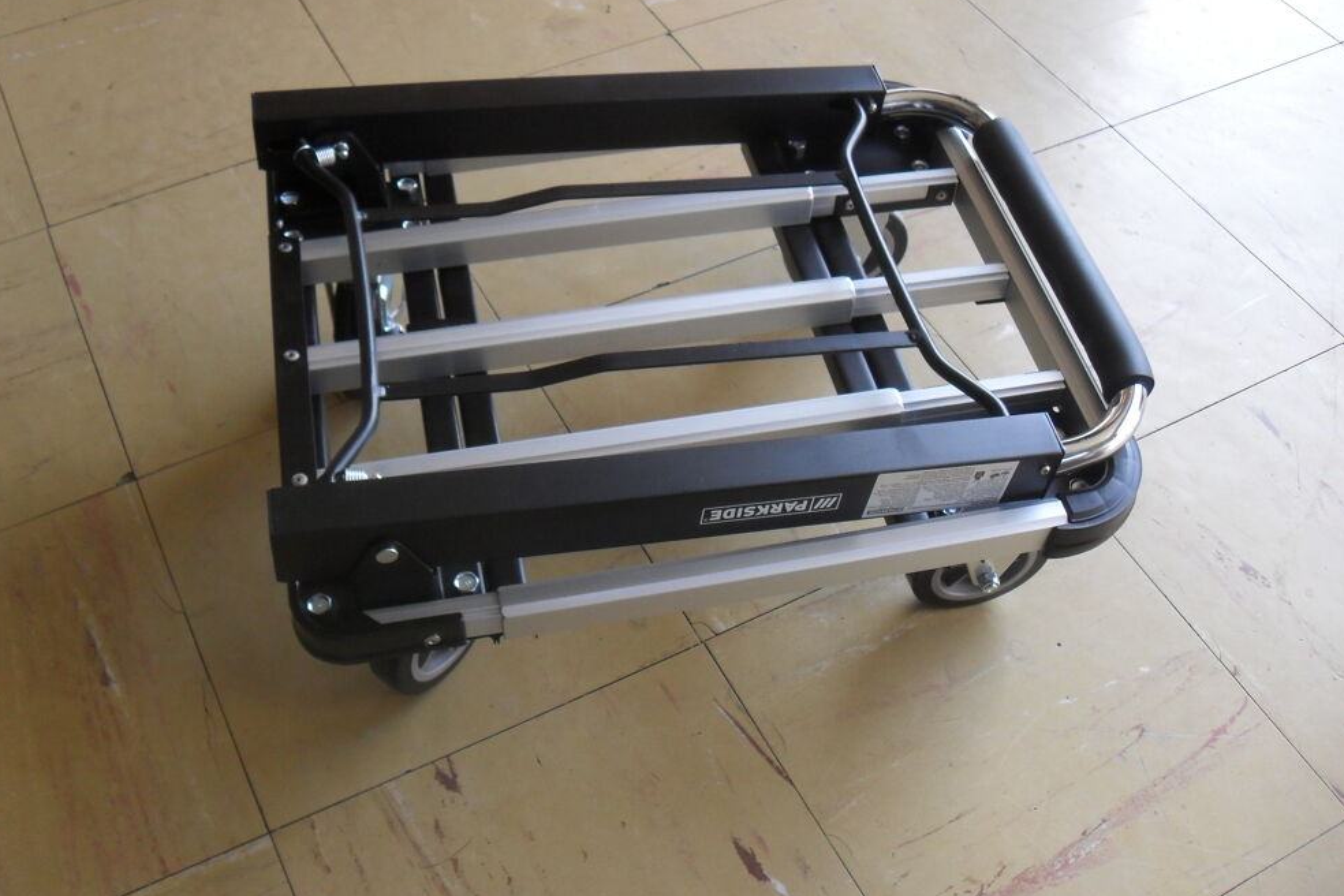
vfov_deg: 35.9
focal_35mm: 37
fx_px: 1381
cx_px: 668
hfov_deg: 51.9
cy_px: 429
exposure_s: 1/90
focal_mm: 6.2
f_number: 2.8
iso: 160
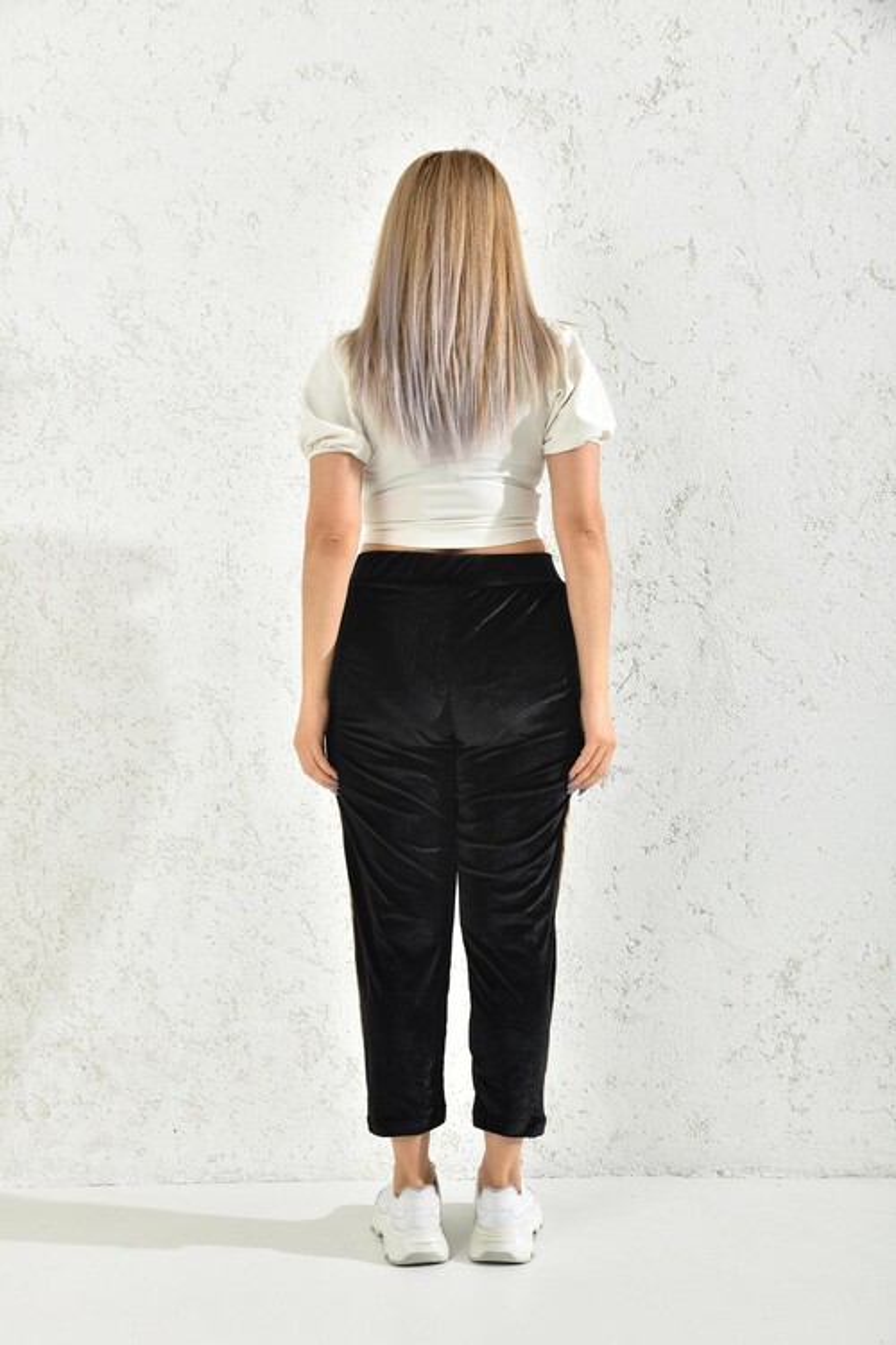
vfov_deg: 41.1
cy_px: 672
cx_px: 448
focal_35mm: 48
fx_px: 1792
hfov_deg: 28.1
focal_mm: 48
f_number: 7.1
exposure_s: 1/160
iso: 100
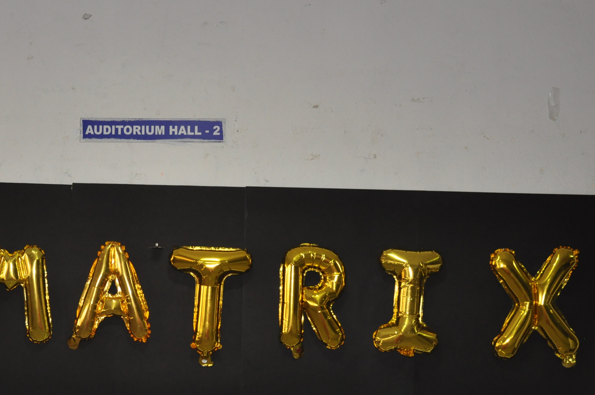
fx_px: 1122
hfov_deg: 29.2
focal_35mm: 68
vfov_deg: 19.8
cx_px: 144
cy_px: 313
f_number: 4
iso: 800
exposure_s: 1/60
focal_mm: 26
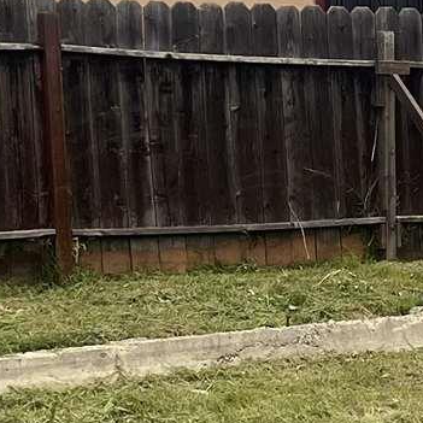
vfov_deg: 11.4
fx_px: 2088
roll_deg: +2.6
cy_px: 439
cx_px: 738
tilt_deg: -6.3
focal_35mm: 151
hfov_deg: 10.9
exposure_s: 1/4831
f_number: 1.5
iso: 50
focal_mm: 5.7
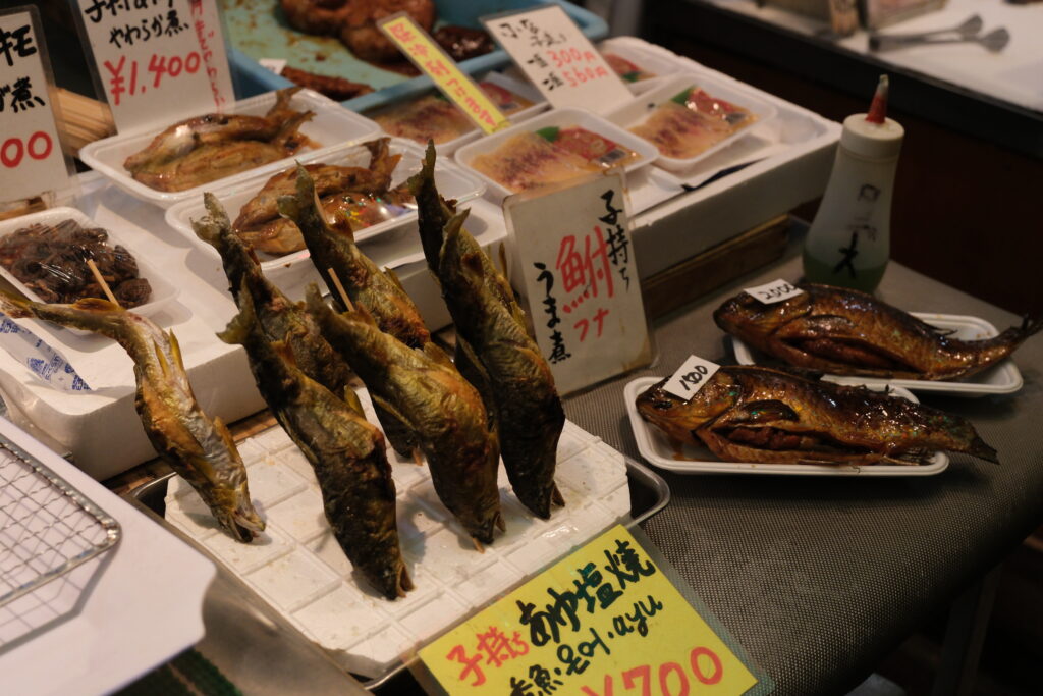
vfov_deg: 28.1
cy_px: 348
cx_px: 522
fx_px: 1391
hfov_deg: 41.1
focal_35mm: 48
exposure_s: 1/400
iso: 1250
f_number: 3.8
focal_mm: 32.3
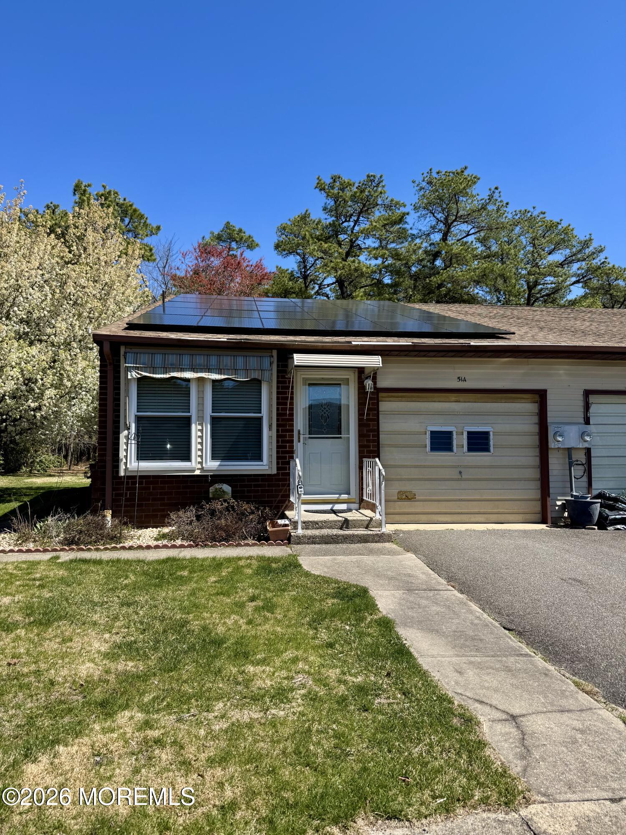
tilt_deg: +3.3
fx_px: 579
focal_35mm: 24
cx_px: 313
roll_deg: +0.0
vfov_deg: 71.6
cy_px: 418
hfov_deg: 56.8
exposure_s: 1/3247
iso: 80
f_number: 1.78
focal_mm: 6.76
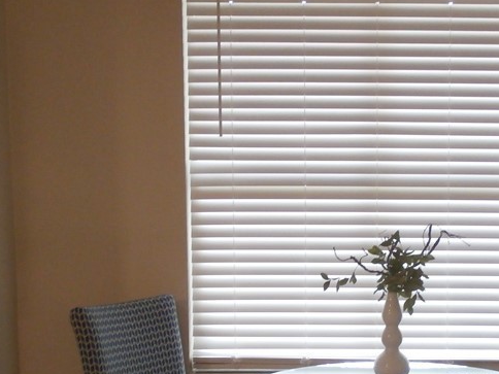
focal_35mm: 72
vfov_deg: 20.2
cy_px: 295
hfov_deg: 26.7
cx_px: 372
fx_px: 1038
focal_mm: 6
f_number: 3.4
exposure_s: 1/25
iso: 400
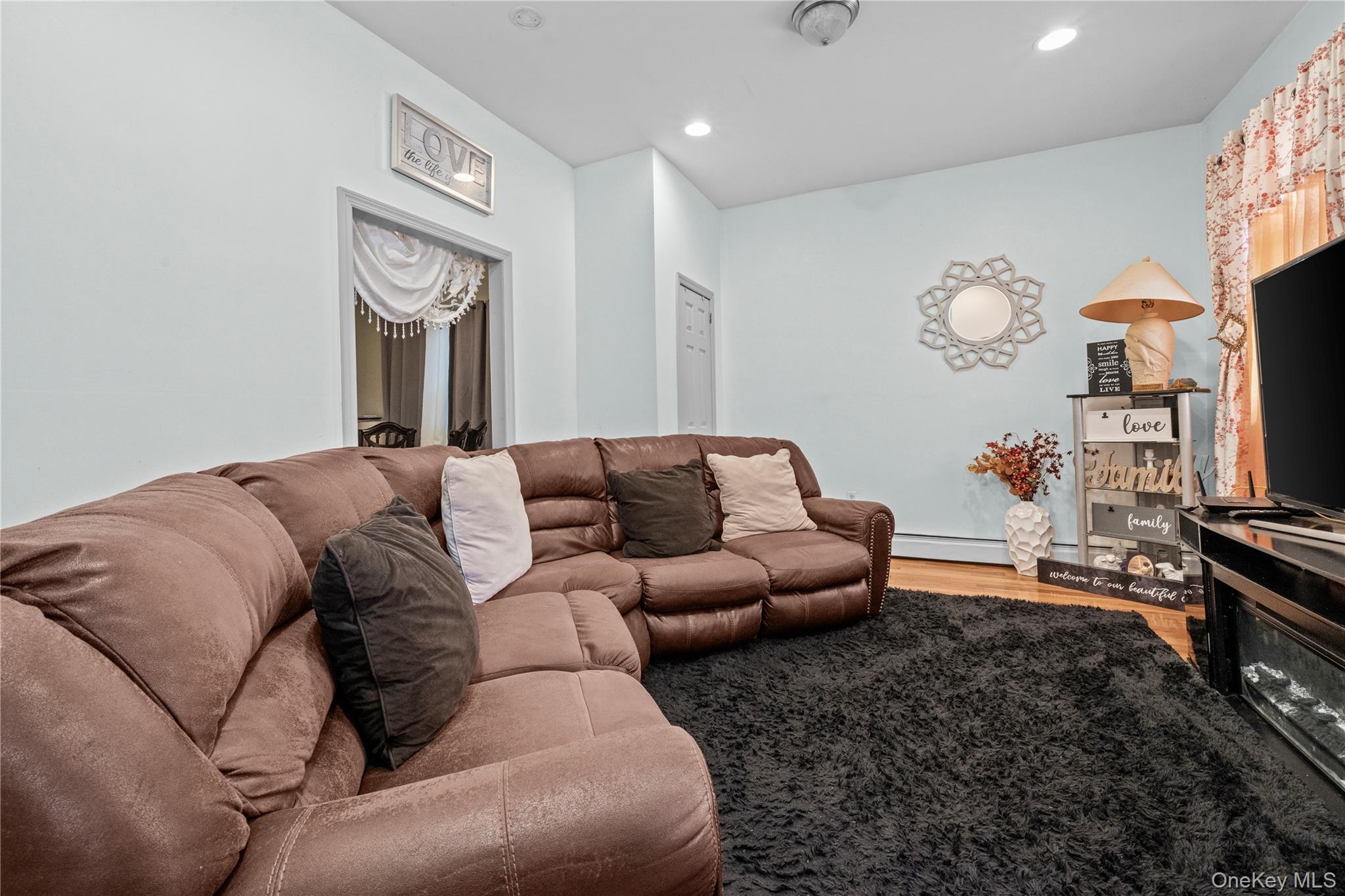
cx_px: 672
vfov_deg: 81.2
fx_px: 523
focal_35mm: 14
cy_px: 448
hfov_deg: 104.3
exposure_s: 1/4
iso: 1250
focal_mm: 14
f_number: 9.5
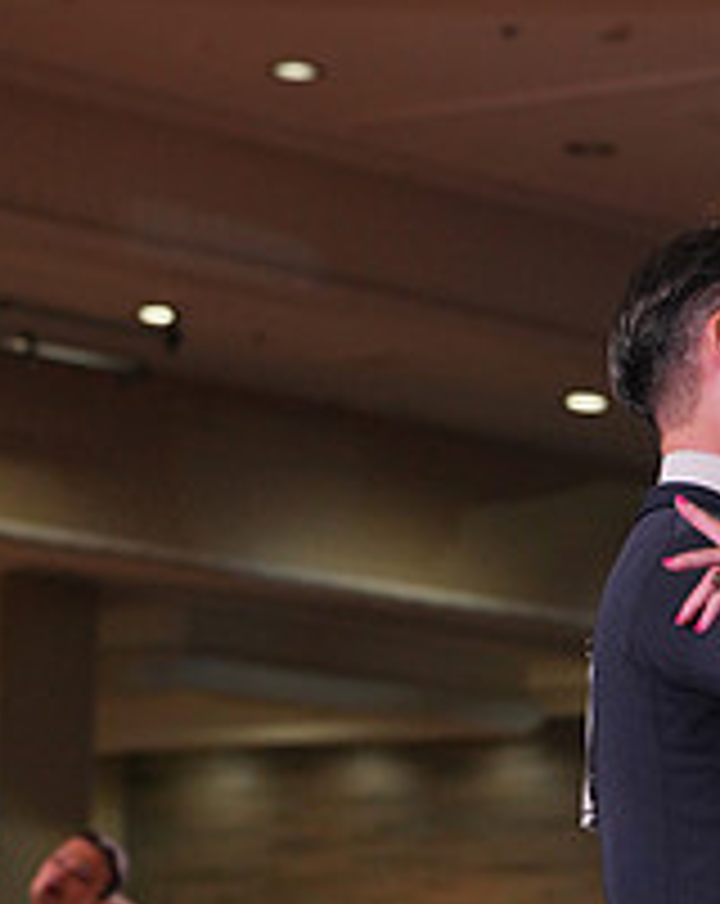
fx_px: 5076
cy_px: 1066
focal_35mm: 190
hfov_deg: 8.1
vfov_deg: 10.0
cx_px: 740
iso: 1000
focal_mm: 70
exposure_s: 1/500
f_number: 4
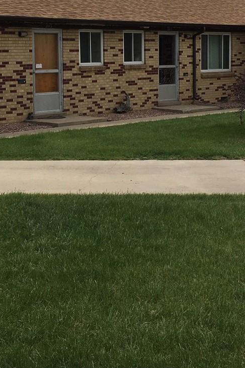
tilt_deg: -5.2
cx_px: 109
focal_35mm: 66
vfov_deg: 30.2
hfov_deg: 20.6
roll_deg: +0.0
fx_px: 674
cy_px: 105
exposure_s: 1/2198
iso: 25
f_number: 2.2
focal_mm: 4.15
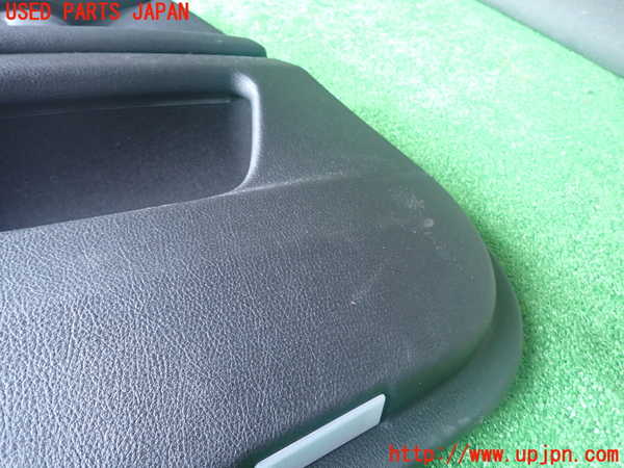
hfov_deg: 69.4
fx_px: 451
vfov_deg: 54.9
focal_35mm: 25
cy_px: 234
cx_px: 312
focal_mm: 4.5
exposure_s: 1/30
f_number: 2
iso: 250
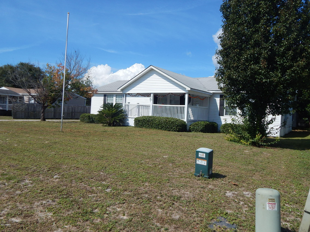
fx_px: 251
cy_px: 116
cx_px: 155
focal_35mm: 28
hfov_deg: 63.4
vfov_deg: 49.7
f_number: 6.3
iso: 125
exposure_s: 1/800
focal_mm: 5.1
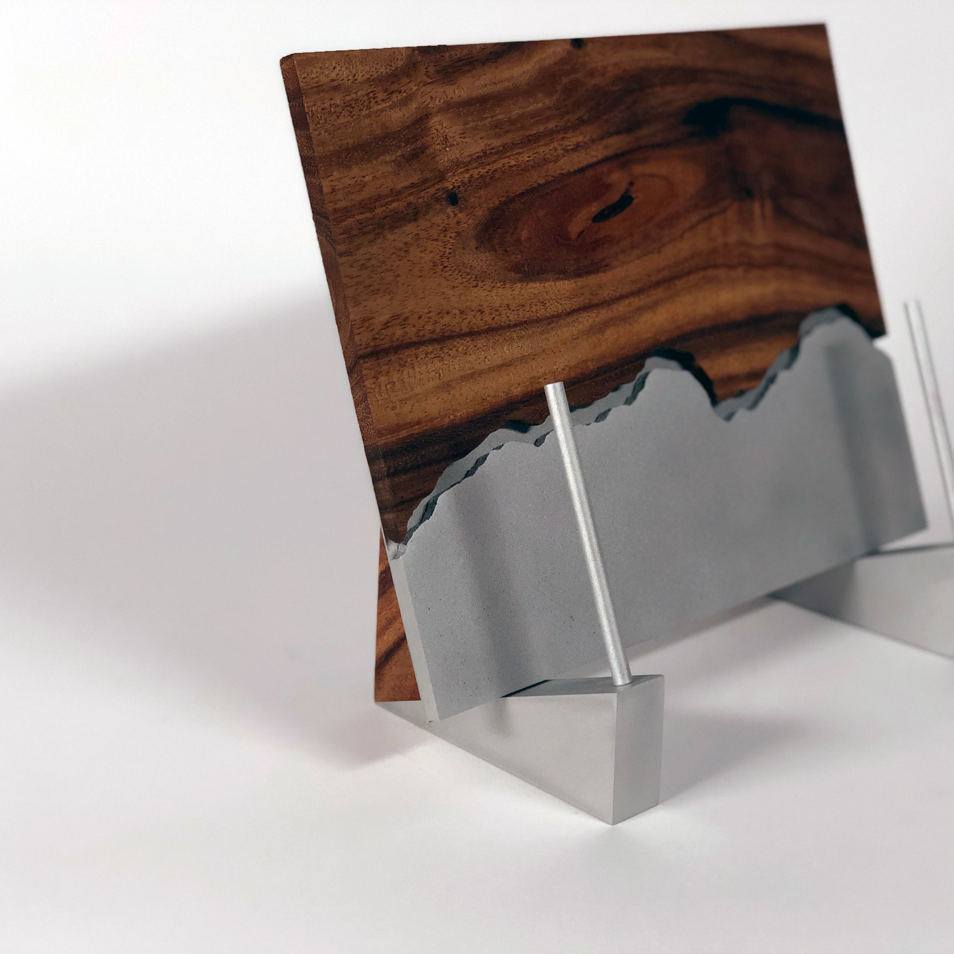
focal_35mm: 62
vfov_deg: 27.7
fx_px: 1933
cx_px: 622
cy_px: 476
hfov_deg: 27.6
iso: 125
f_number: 2.4
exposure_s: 1/60
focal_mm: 6
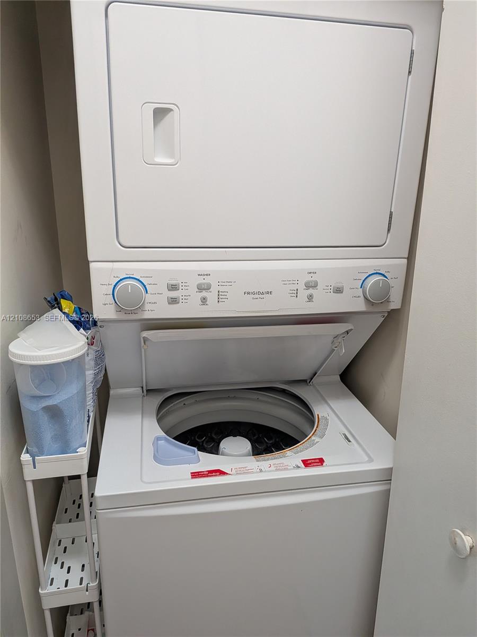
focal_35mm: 24
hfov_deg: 56.8
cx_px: 238
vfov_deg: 71.6
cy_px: 318
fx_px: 441
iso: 540
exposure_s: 1/204
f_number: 1.7
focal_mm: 4.53
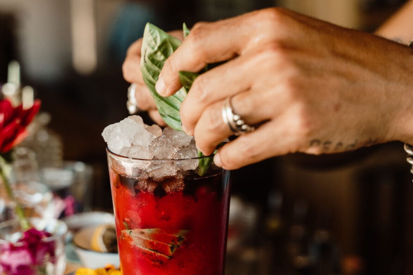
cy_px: 120
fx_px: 918
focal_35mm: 80
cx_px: 193
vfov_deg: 17.1
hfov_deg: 25.3
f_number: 4.5
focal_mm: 70
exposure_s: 1/200
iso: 800
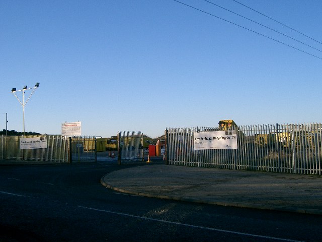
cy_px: 121
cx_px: 161
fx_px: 363
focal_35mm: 39
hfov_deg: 47.9
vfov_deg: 36.8
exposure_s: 1/500
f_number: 4.8
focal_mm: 8
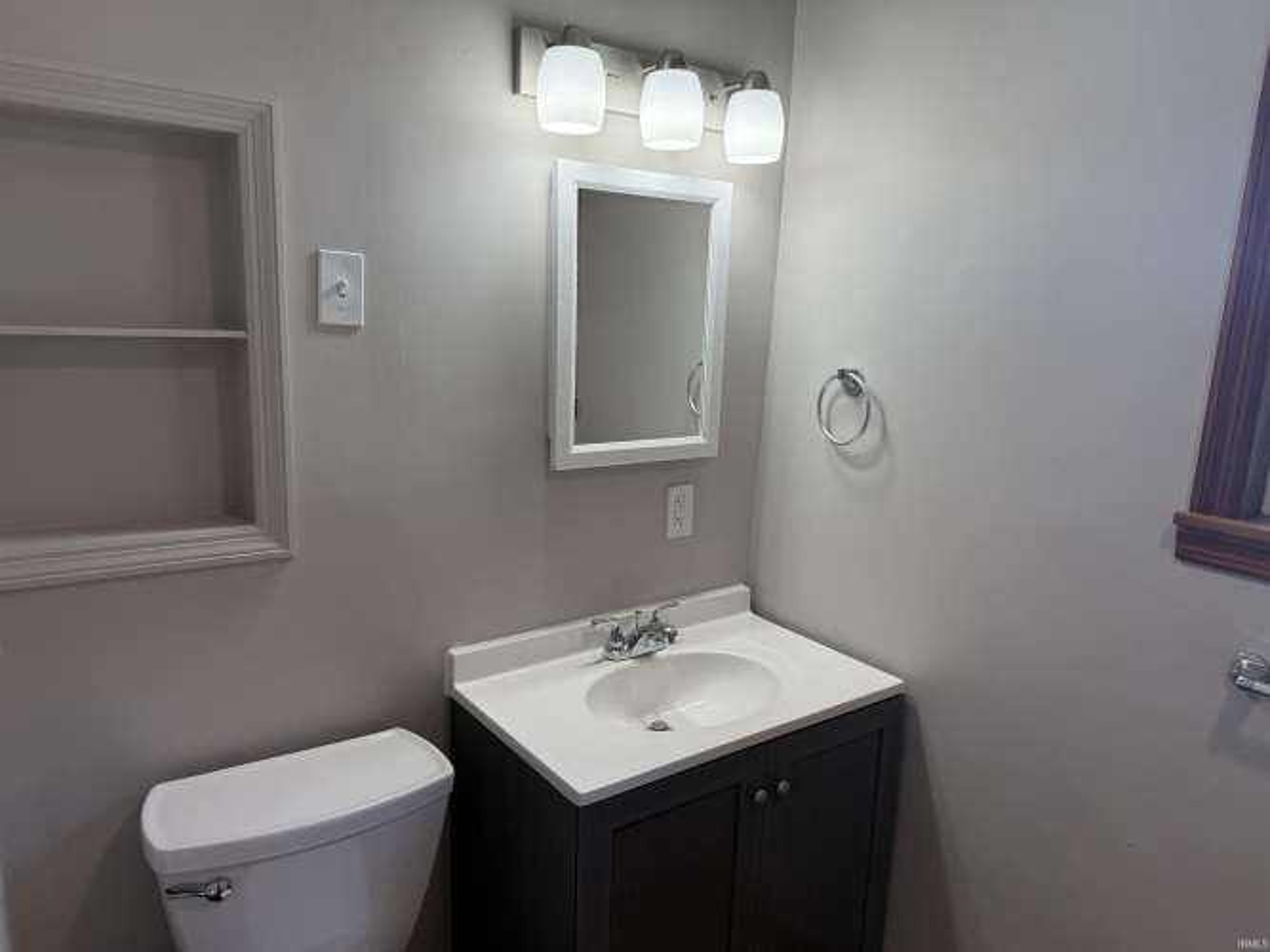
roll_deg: -1.7
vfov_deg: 56.8
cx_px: 635
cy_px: 476
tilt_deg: -12.4
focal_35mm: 24
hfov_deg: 71.6
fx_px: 880
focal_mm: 6.76
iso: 100
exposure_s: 1/303
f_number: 1.78
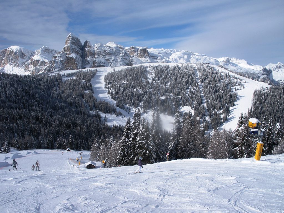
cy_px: 106
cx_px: 142
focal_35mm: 36
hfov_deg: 51.4
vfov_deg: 39.7
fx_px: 295
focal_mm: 6.3
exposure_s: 1/424
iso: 64
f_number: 5.6
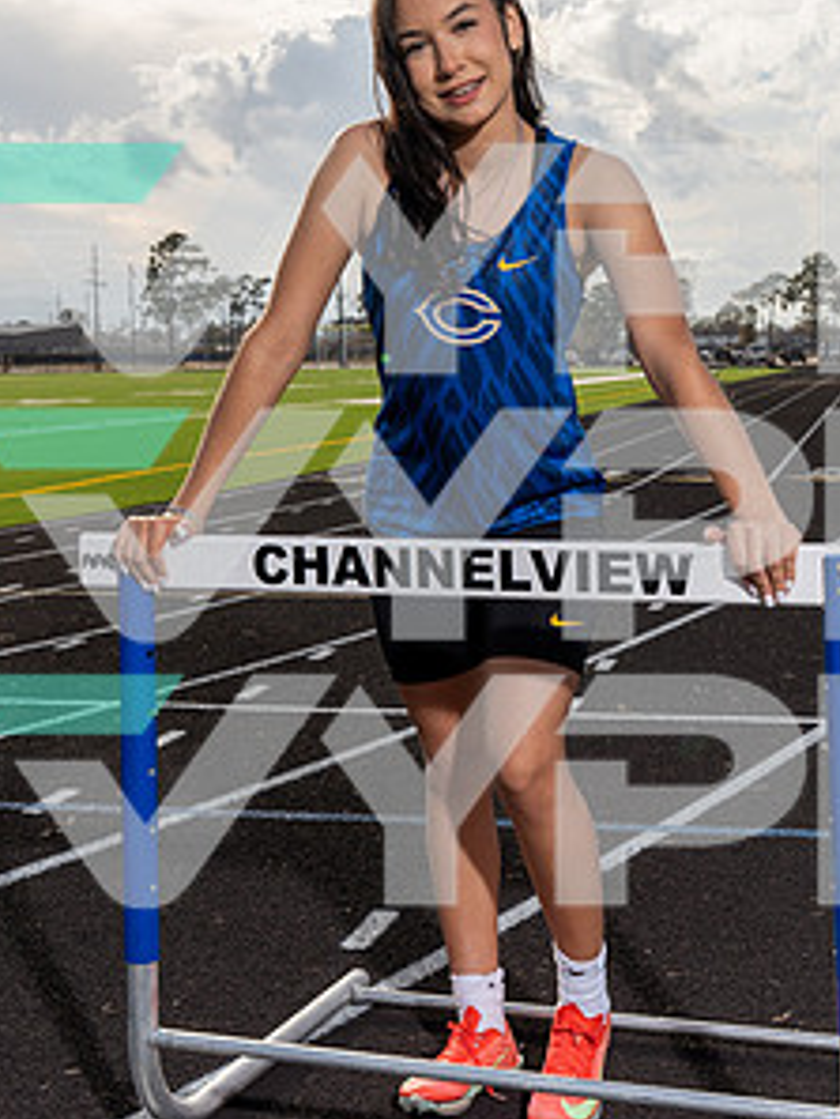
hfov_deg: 28.5
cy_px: 527
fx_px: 1649
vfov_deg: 37.5
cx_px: 520
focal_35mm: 51
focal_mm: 35
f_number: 11
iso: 160
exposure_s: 1/250
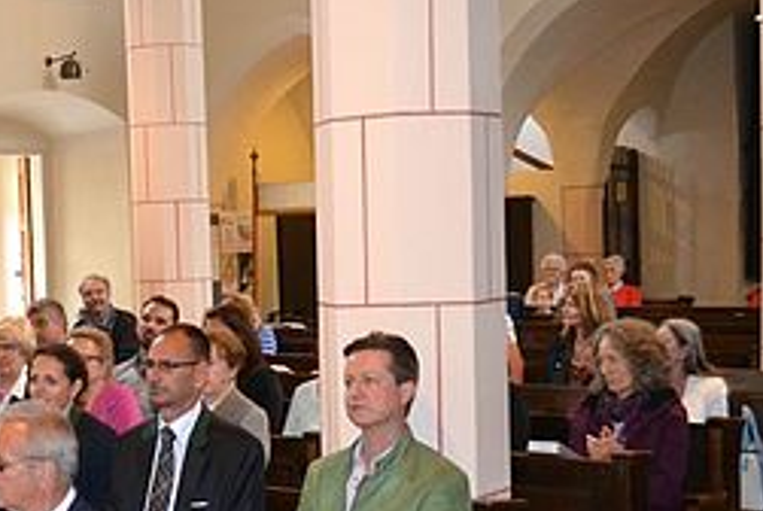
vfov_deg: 20.0
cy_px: 324
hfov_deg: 28.4
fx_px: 1443
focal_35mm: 68
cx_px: 59
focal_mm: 24
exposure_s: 1/60
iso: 3200
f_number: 4
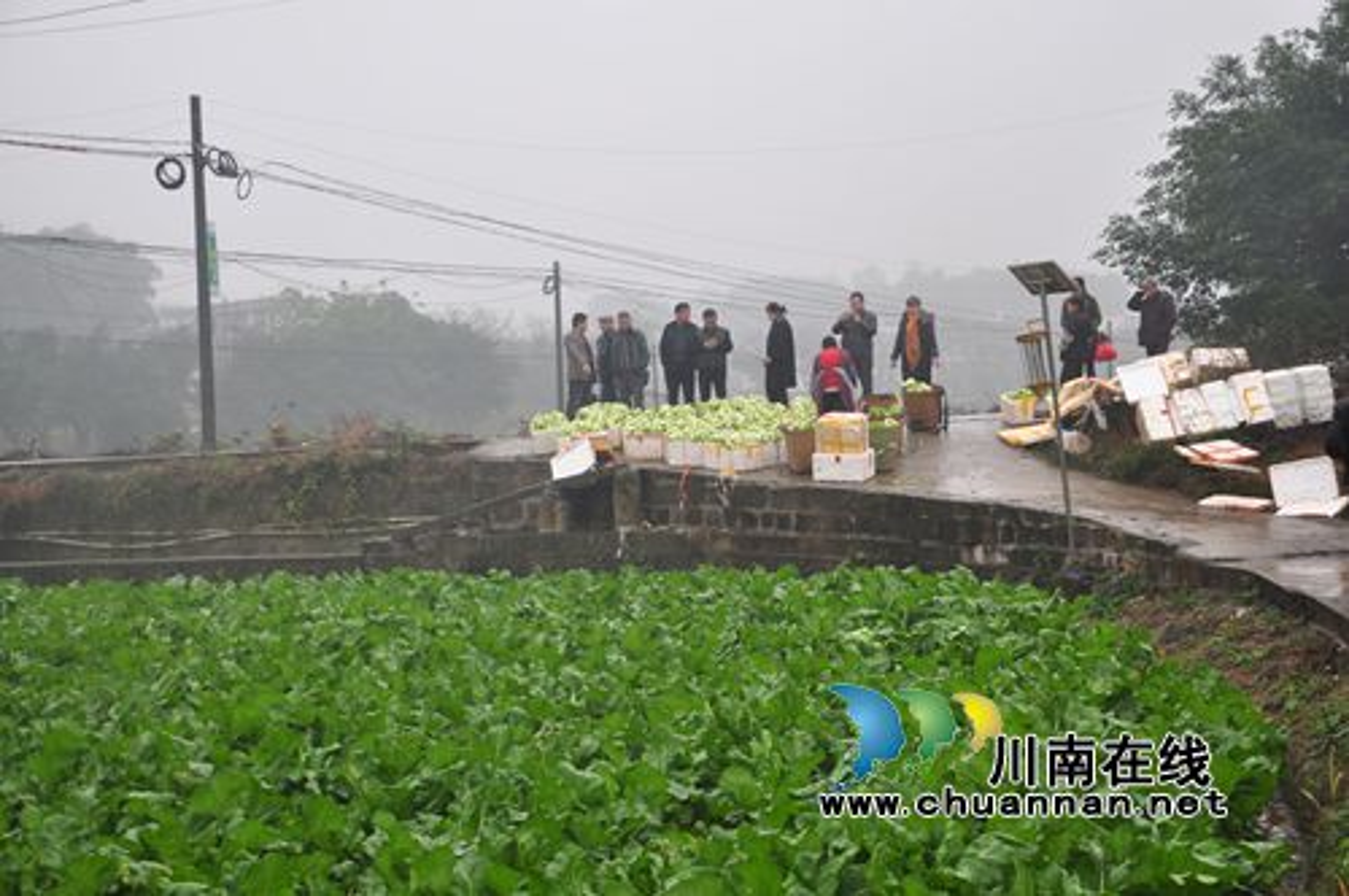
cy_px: 448
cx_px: 674
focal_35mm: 57
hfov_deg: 35.1
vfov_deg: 23.7
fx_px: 2133
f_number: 4.5
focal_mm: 38
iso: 200
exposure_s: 1/40
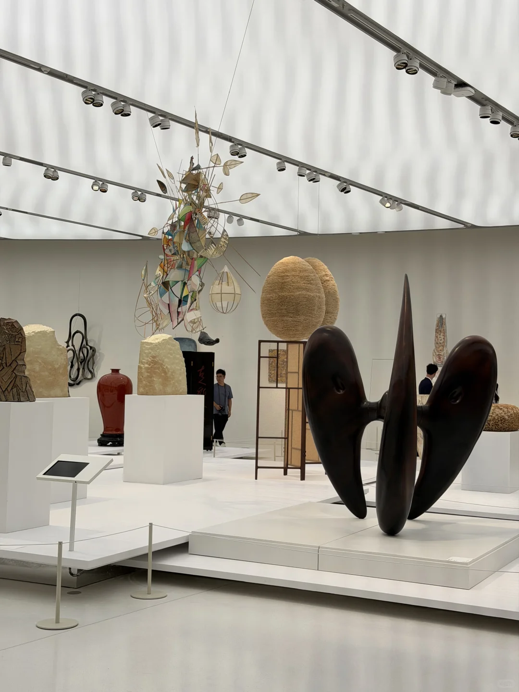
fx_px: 960
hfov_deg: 30.3
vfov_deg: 39.7
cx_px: 260
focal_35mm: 48
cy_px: 346
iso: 64
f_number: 1.78
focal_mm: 6.76
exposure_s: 1/669
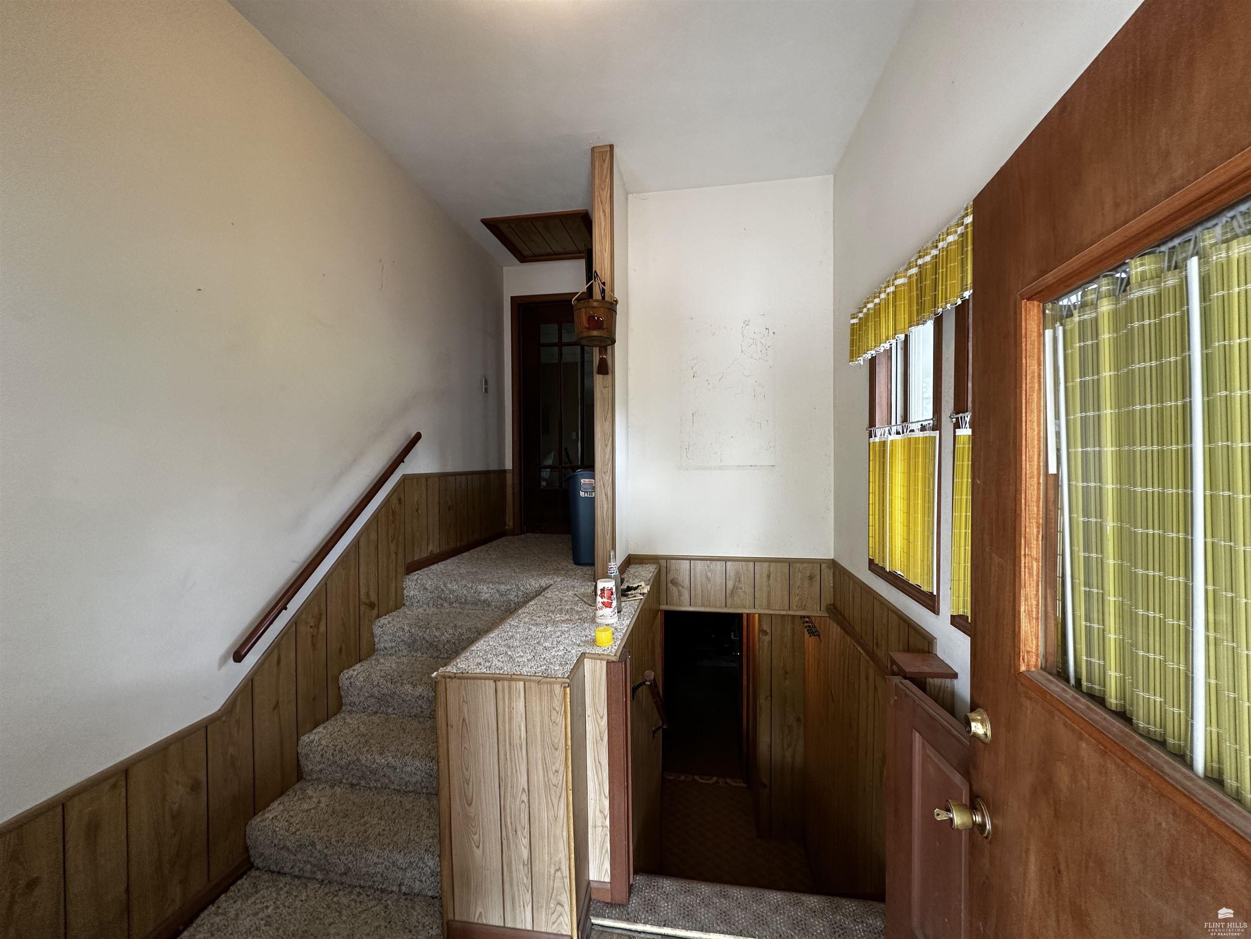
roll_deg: +1.3
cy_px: 470
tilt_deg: -0.1
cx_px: 626
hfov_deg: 102.1
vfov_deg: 85.7
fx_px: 506
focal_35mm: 14
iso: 160
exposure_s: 1/60
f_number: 2.2
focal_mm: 2.22
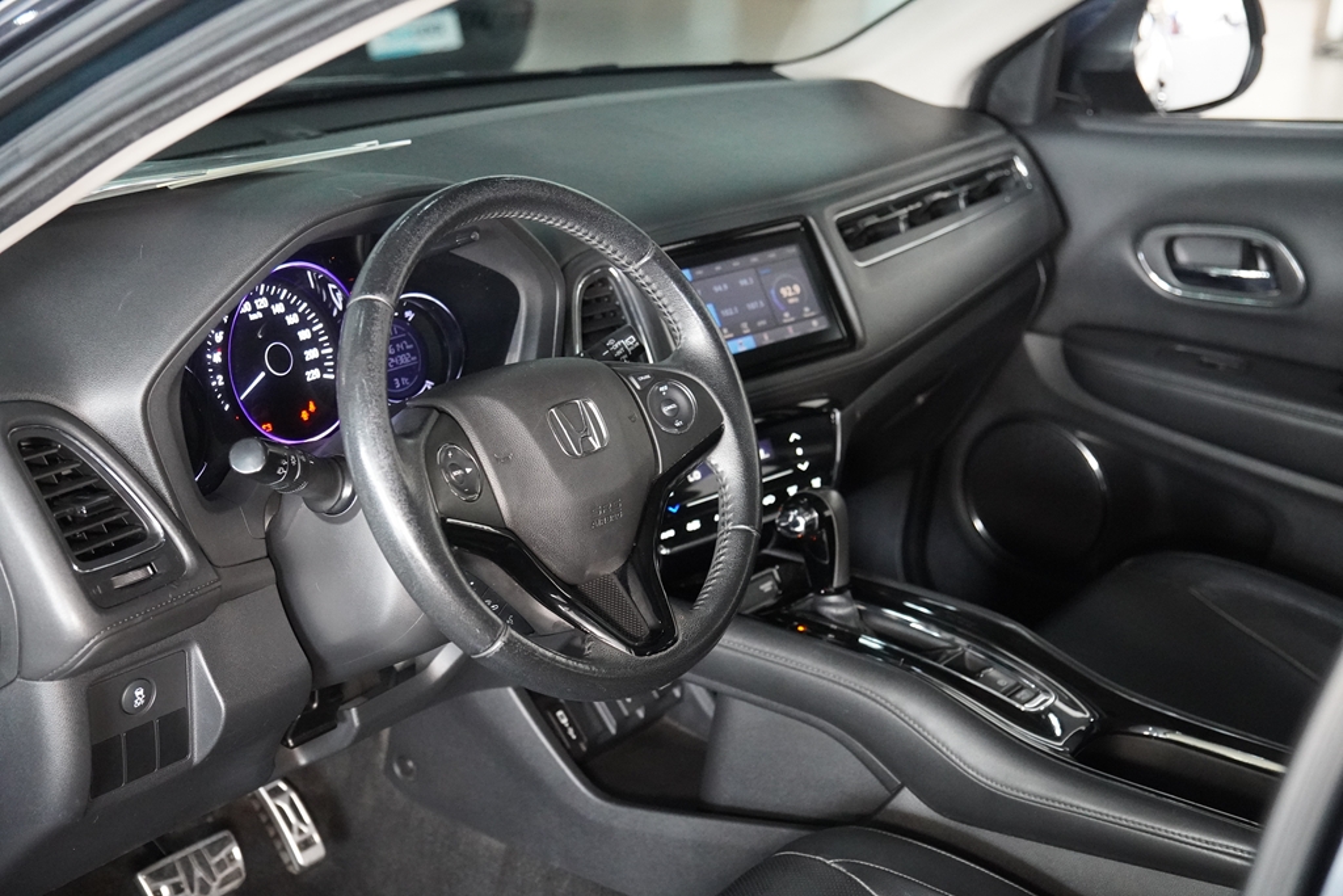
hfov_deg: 36.9
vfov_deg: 25.1
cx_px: 672
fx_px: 2015
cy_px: 448
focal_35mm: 54
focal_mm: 36
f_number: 2.8
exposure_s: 1/160
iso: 5000
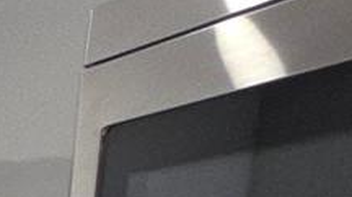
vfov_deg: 9.7
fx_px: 979
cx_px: -764
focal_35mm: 105
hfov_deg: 10.8
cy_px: 518
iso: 100
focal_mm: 2.2
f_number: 1.9
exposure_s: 1/60
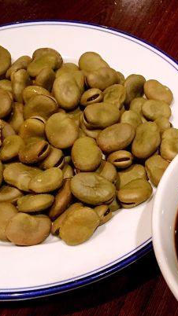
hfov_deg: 21.3
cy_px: 181
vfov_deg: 37.8
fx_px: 462
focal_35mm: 55
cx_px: 161
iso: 320
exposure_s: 1/33
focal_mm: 4.15
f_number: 2.2
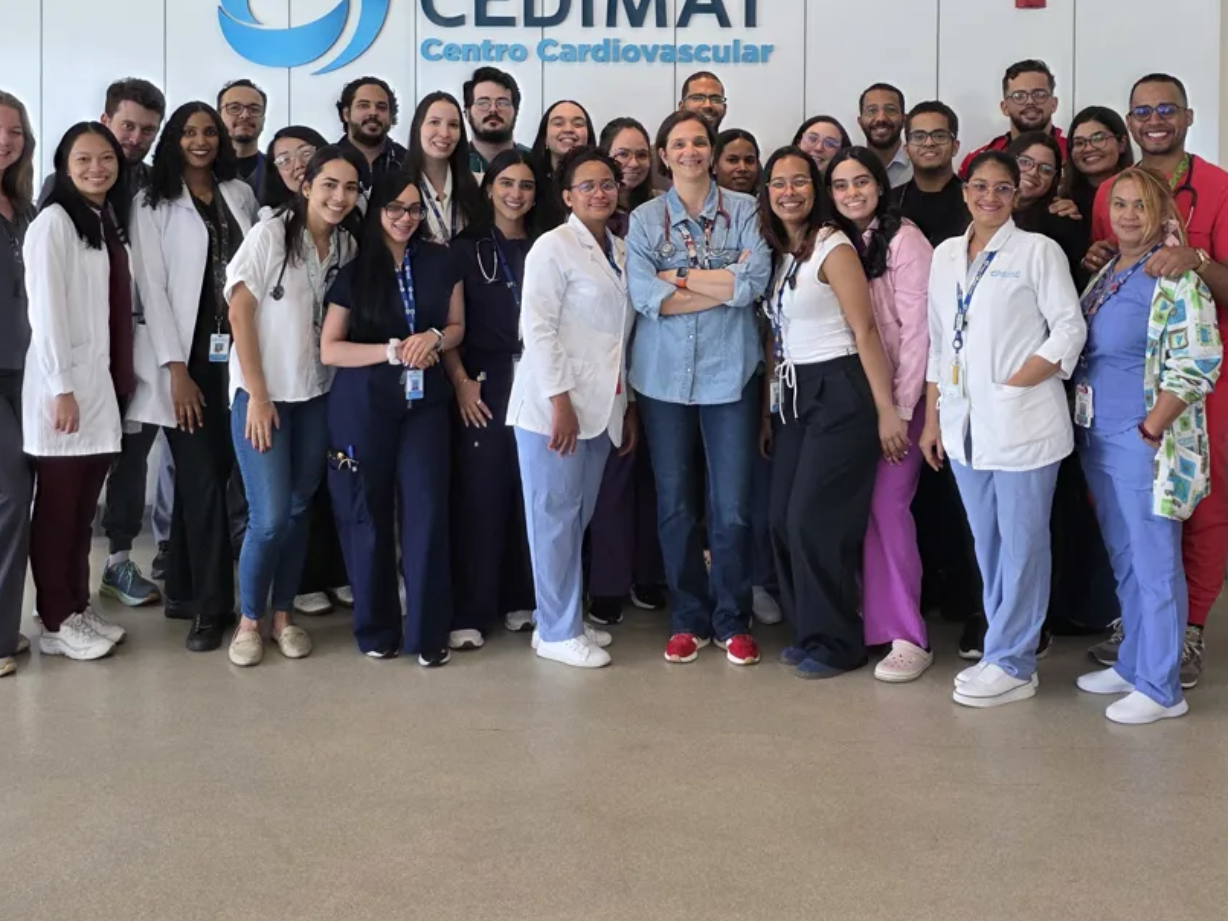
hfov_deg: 46.6
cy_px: 191
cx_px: 709
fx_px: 1419
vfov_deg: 34.9
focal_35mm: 40
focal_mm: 6.3
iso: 250
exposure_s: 1/79.9
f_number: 1.7
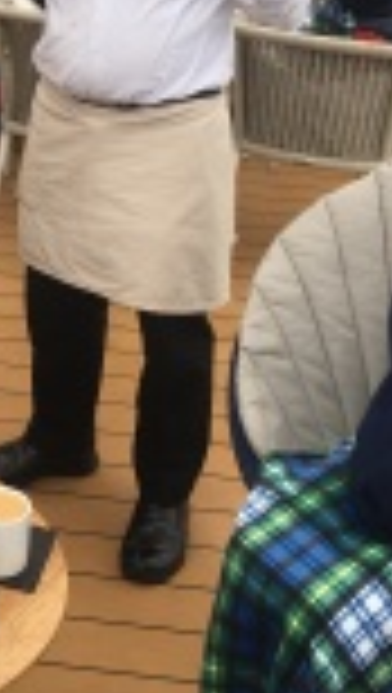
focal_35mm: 75
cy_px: 50
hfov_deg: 15.8
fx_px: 1381
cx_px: -27
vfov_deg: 27.1
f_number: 2.2
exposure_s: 1/268
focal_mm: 4.15
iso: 25
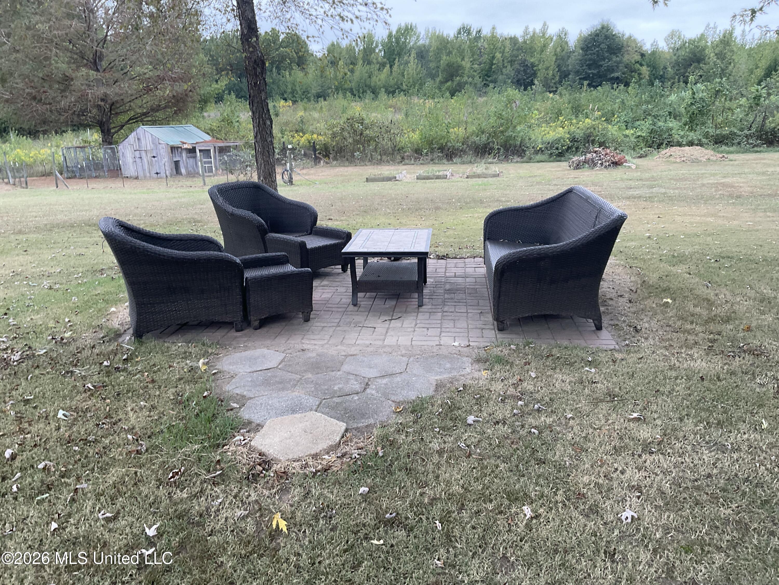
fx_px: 653
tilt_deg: -13.6
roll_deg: +0.4
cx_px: 390
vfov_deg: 48.2
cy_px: 292
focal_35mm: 29
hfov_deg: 61.7
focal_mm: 3
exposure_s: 1/120
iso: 50
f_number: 1.8
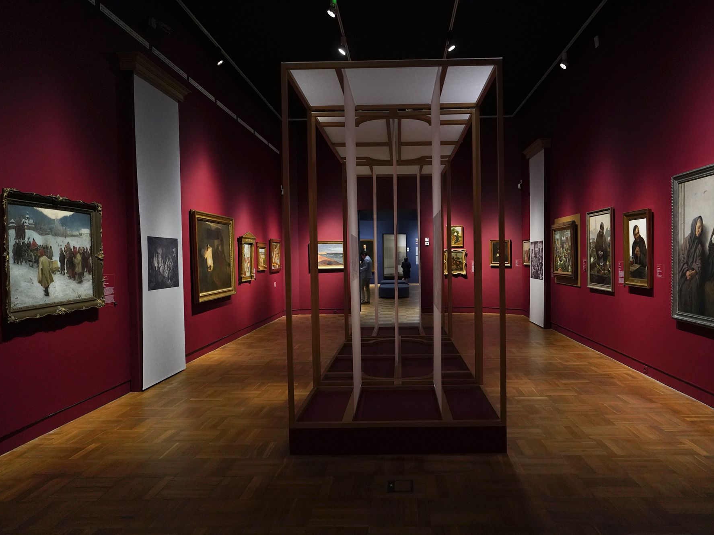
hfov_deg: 67.1
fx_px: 536
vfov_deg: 53.1
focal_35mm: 26
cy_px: 268
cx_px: 393
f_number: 2.8
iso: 3200
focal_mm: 24
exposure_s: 1/80
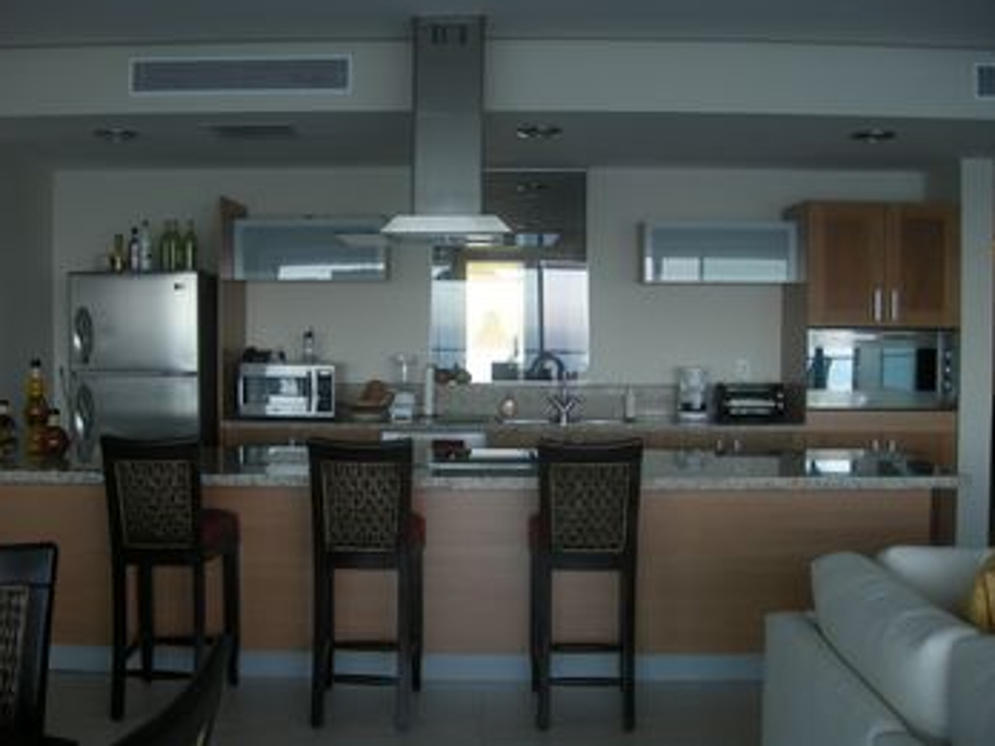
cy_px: 354
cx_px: 495
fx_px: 1064
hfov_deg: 50.1
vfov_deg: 38.7
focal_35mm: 37
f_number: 2.7
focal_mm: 7.5
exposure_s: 1/63.2
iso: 73
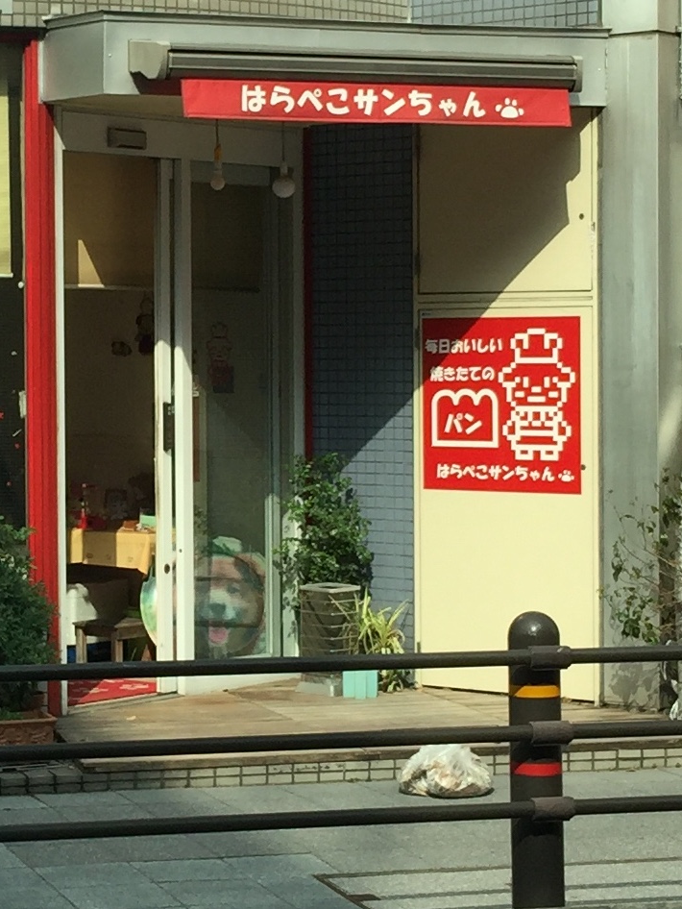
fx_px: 788
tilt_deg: -0.3
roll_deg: -0.1
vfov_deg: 59.9
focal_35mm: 30
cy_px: 440
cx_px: 333
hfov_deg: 46.8
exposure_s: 1/1163
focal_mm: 4.15
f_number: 2.2
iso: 32
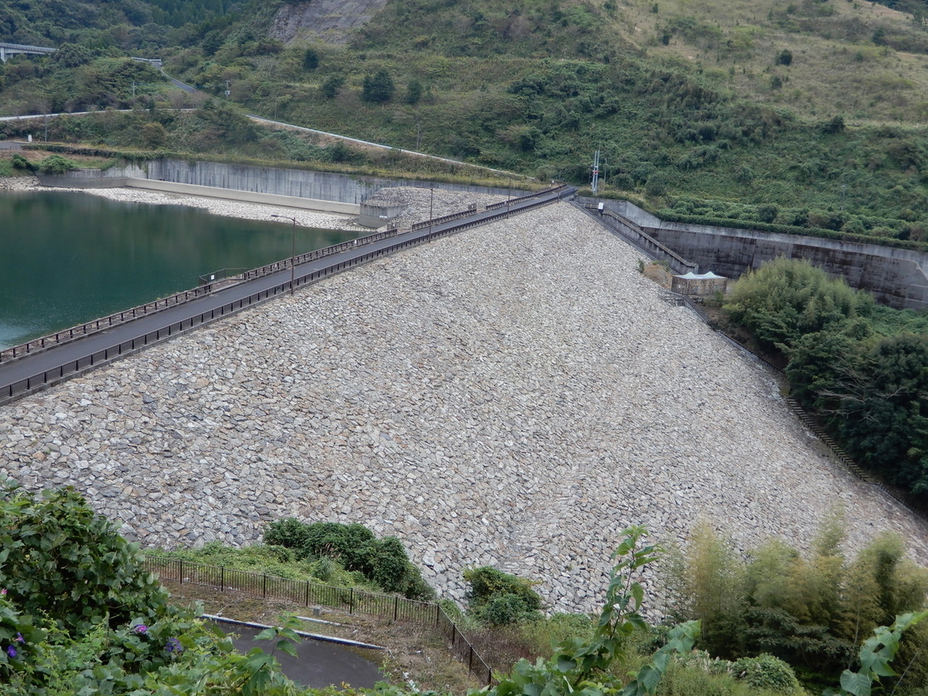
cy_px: 348
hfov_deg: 42.1
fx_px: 1206
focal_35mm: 45
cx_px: 464
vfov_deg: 32.2
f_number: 4
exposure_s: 1/200
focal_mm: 8
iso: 80
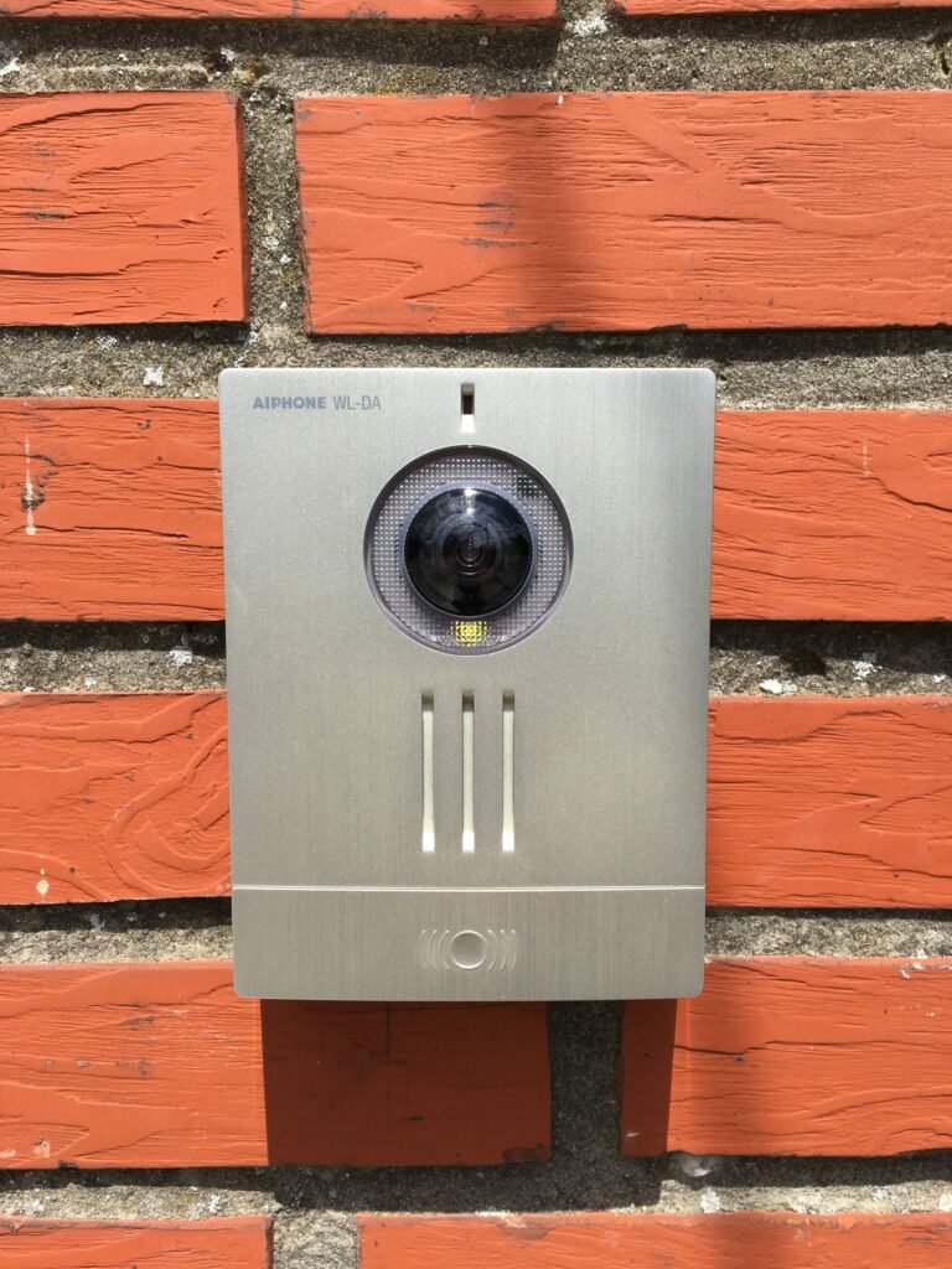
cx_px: 476
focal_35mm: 29
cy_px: 634
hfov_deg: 48.2
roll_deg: -2.1
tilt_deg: -5.5
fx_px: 1063
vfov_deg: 61.7
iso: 25
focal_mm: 4.15
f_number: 2.2
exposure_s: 1/1508
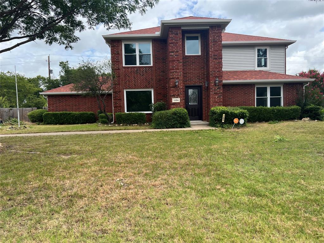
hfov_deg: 67.3
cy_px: 122
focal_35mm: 26
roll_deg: +1.4
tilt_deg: -2.4
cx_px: 162
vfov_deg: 53.1
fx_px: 243
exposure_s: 1/1972
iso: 50
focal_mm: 5.7
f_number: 1.5
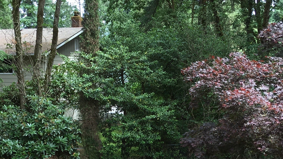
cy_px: 213
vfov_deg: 15.6
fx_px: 548
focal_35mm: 73
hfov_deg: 28.9
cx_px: 123
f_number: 2.2
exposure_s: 1/262
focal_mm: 4.15
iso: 25
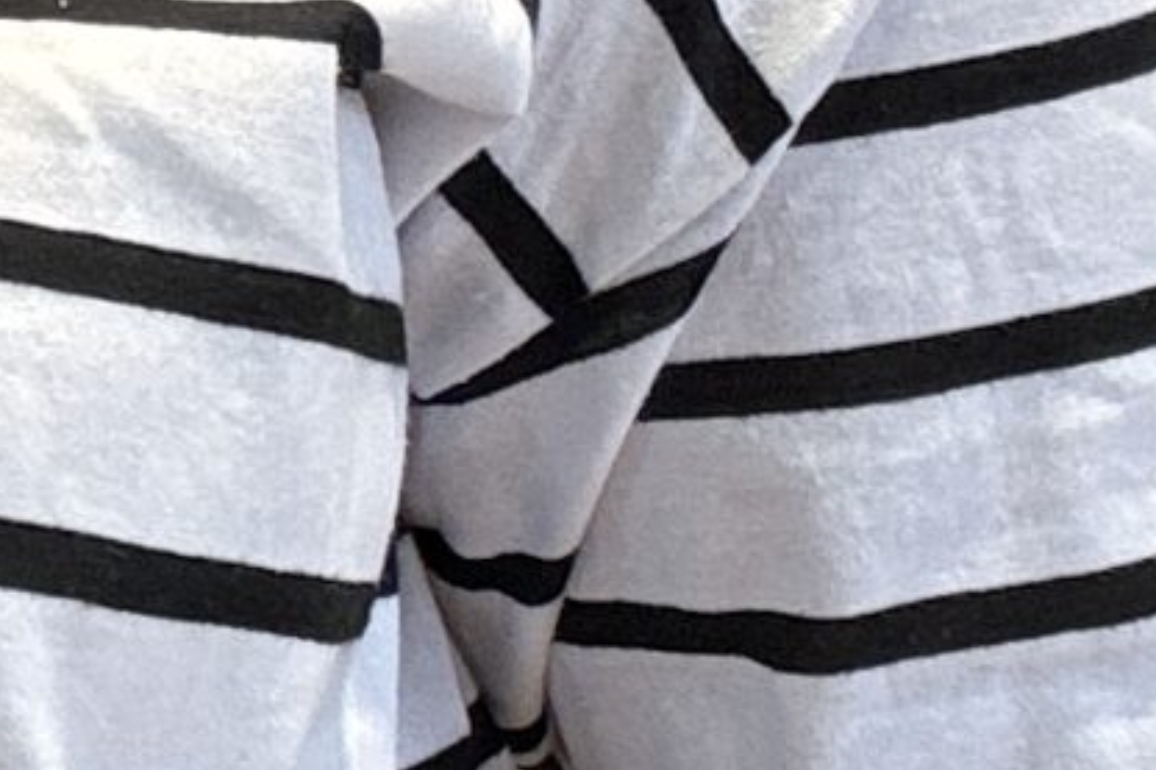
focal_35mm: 192
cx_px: -859
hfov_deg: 10.2
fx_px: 6163
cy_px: -22
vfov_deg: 7.1
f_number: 1.9
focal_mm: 2.69
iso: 64
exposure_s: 1/50
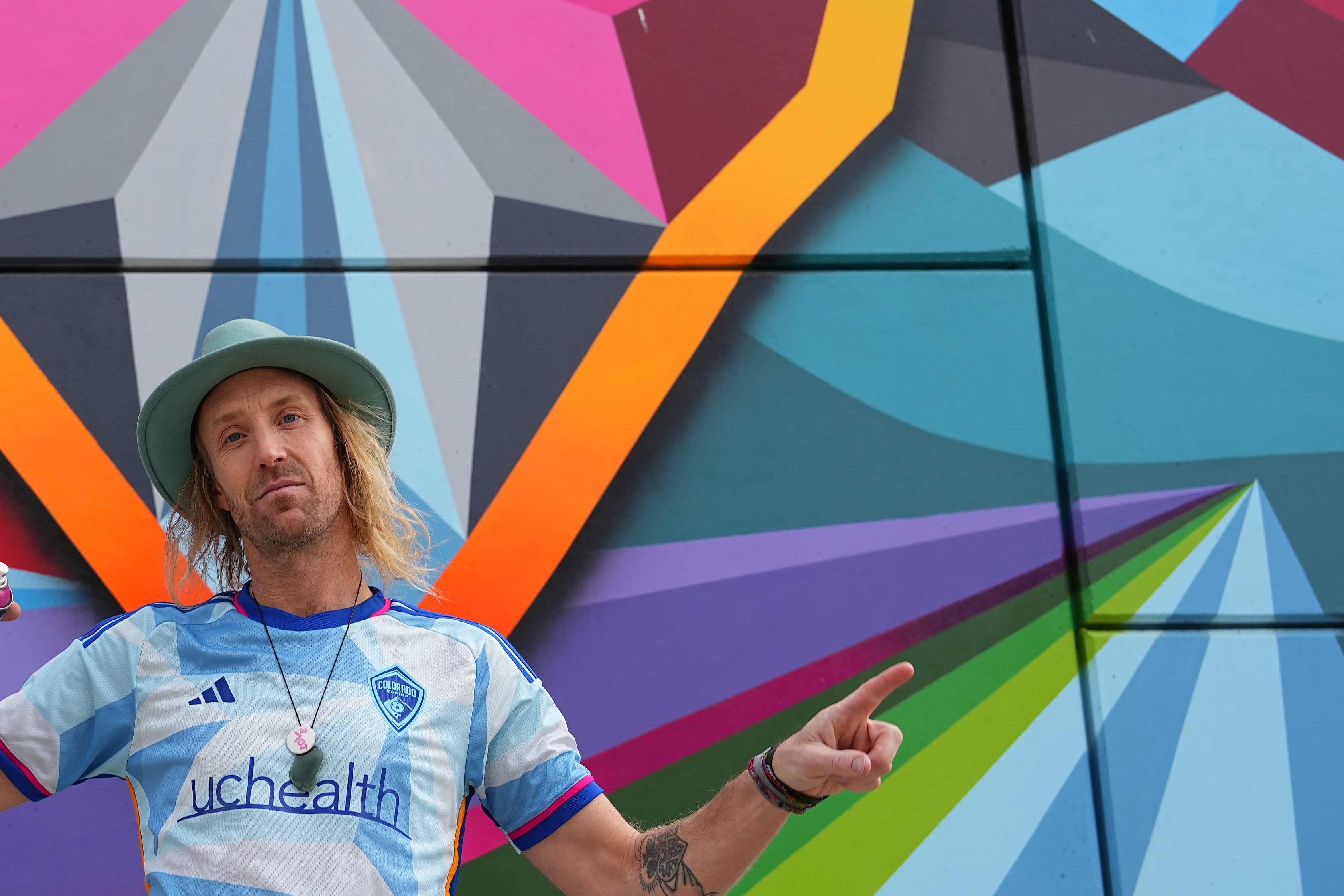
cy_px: 476
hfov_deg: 30.4
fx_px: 2426
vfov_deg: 20.9
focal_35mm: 65
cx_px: 309
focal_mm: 39
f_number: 4
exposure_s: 1/640
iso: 250
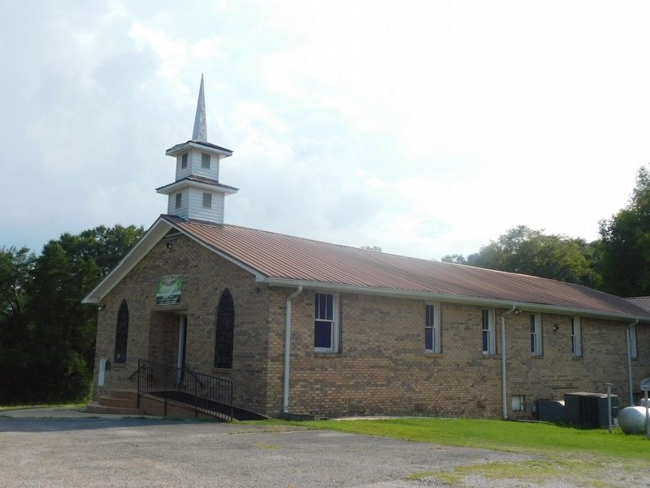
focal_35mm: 36
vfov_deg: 39.7
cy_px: 244
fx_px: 676
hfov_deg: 51.4
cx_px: 325
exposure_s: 1/1000
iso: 125
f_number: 3.5
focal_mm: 6.3
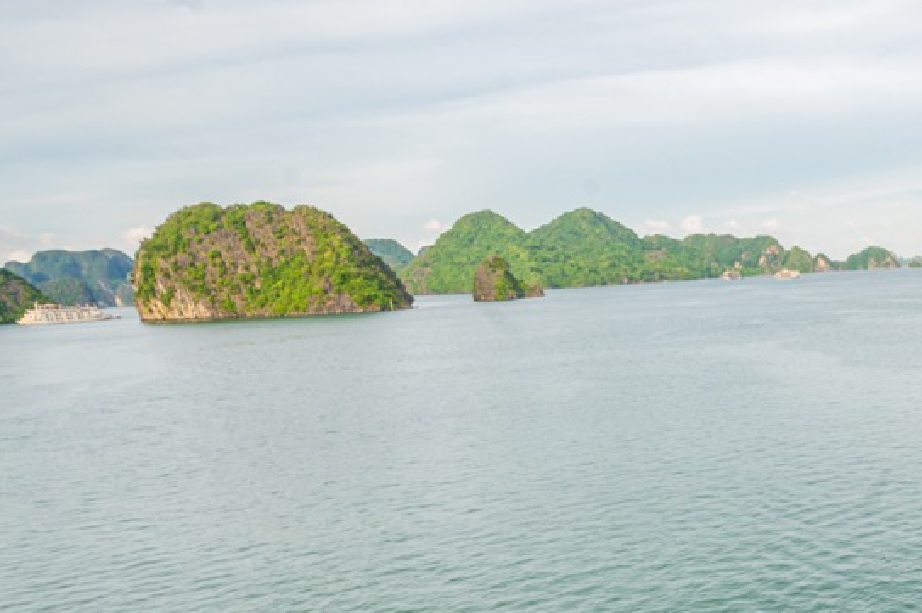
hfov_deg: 51.1
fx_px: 844
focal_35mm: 33
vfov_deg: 37.3
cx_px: 818
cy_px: 552
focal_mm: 14
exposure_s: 1/40
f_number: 10
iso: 100
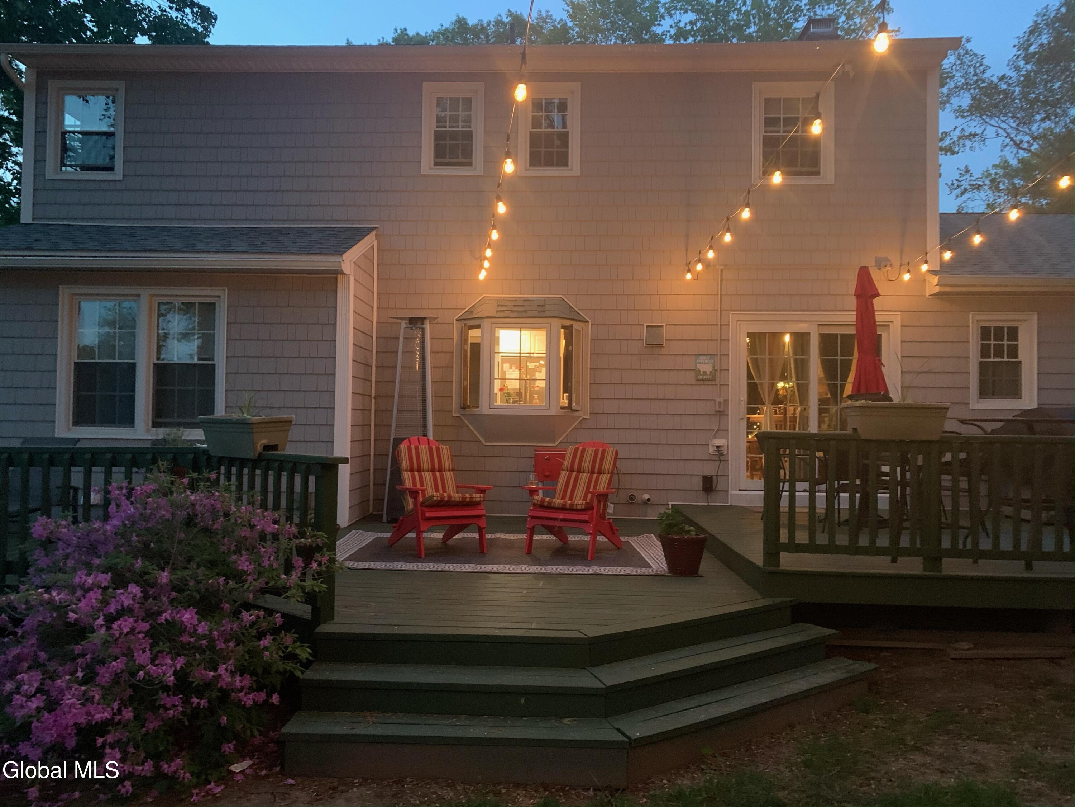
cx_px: 538
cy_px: 404
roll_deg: -0.8
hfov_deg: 67.3
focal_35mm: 26
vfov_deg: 53.1
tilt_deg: +0.4
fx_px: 807
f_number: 1.8
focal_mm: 4.25
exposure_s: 1/24
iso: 640
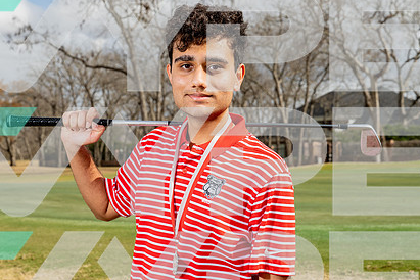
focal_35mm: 79
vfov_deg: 17.3
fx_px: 922
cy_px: 162
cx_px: 190
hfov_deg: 25.7
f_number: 8
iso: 100
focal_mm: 56
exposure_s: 1/250
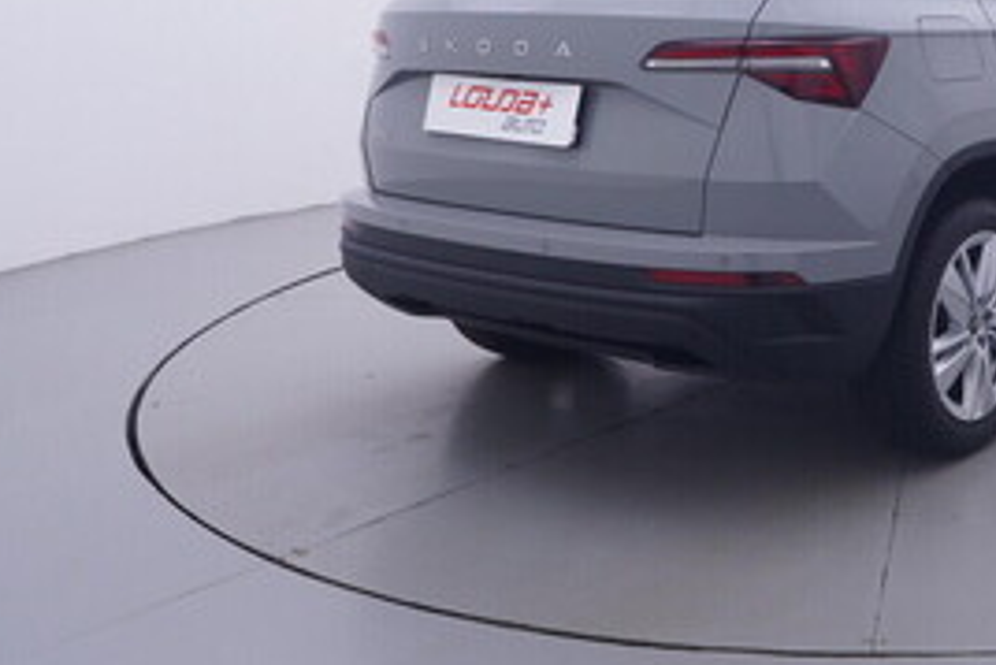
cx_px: 961
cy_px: 50
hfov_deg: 38.6
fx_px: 1274
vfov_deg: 28.0
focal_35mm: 46
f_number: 5
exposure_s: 1/80
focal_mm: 15
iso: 200
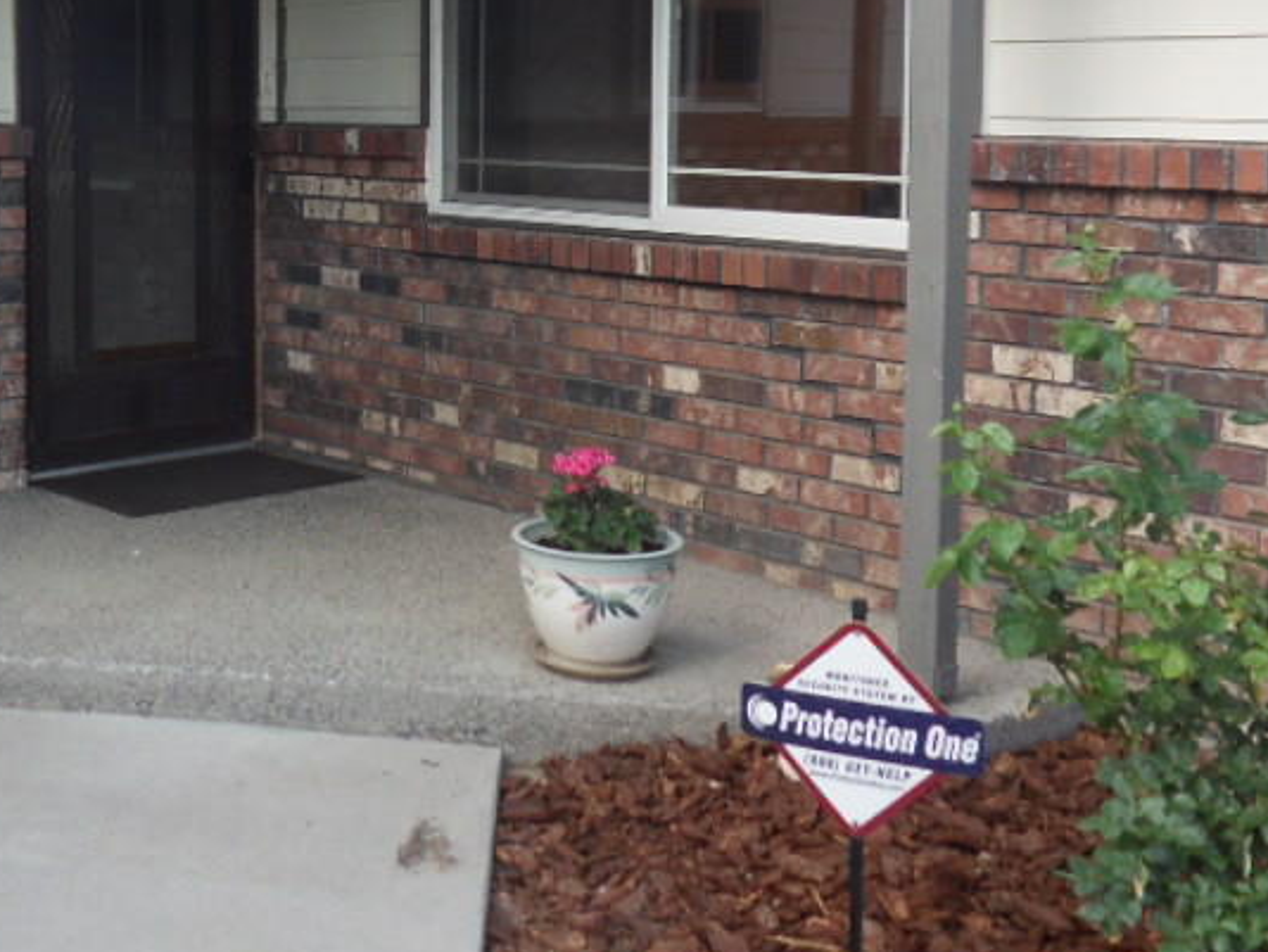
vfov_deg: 30.7
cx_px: 230
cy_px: 171
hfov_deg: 39.4
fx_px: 1686
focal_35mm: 46
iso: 80
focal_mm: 4.2
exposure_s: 1/60
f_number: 3.3
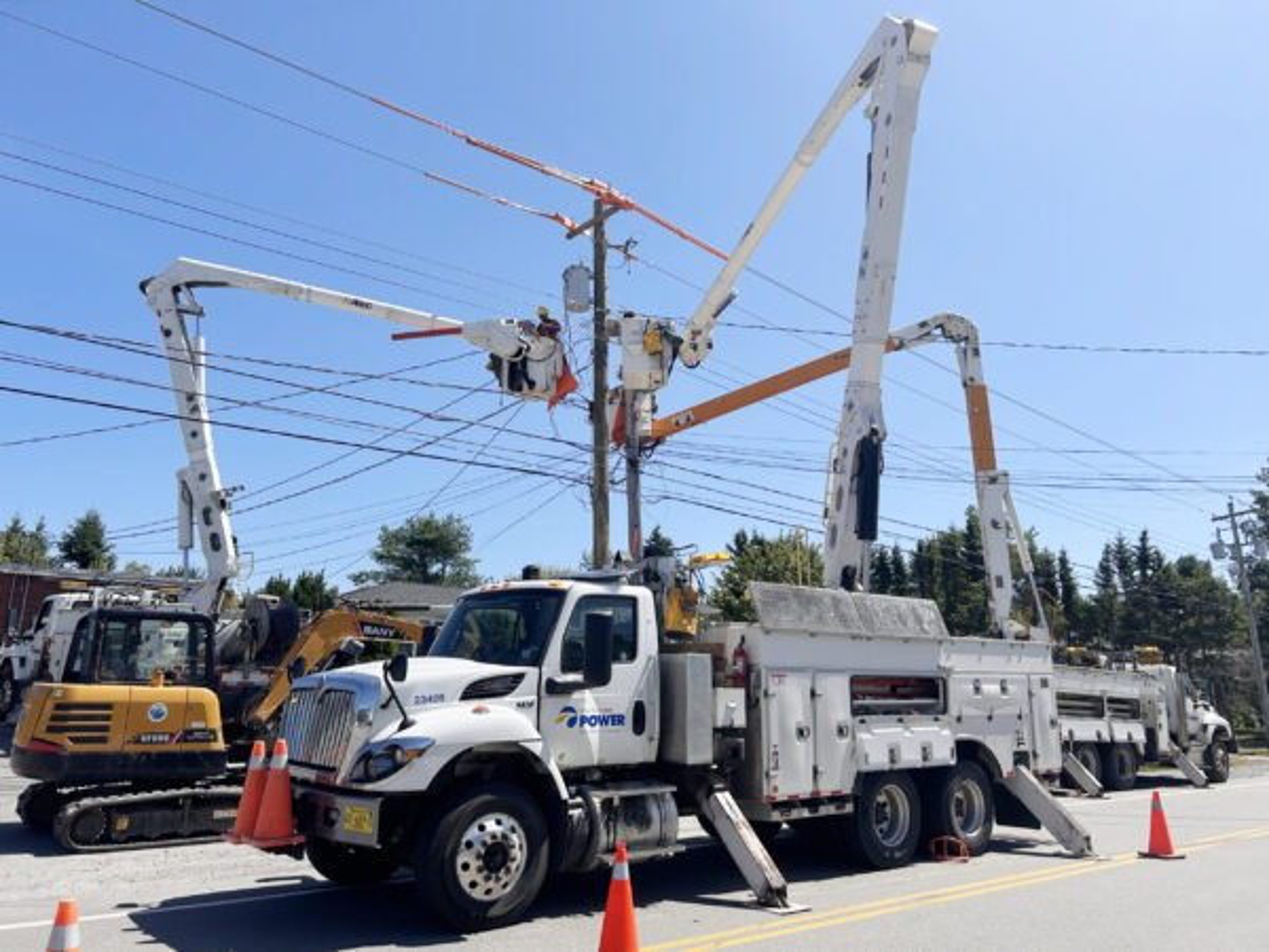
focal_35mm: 26
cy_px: 476
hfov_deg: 67.3
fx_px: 953
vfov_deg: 53.1
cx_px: 634
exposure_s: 1/4630
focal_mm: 5.7
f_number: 1.5
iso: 50
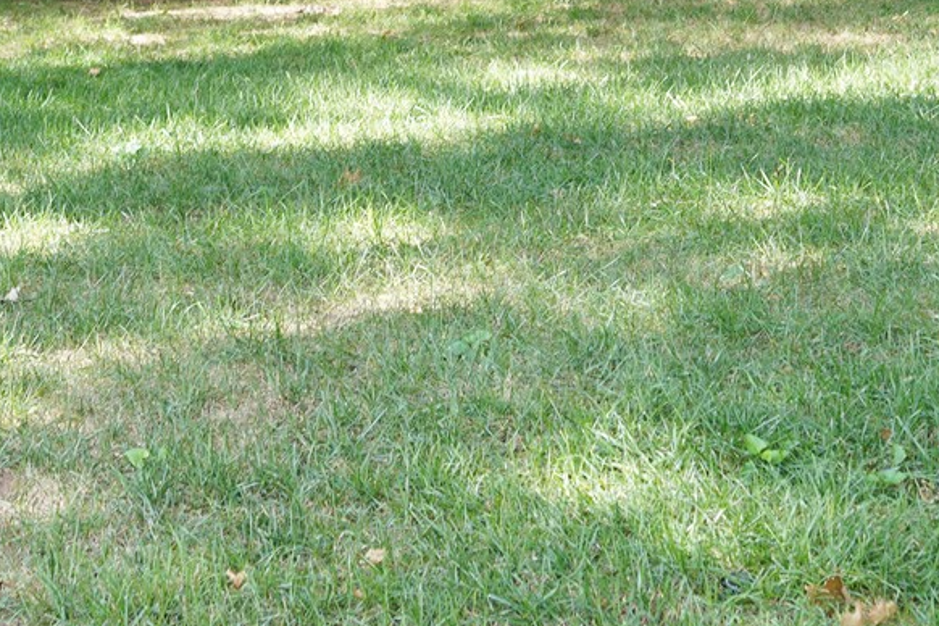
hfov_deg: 18.6
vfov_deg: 11.8
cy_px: -366
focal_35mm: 110
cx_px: 421
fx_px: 2869
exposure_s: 1/100
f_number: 4.5
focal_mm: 32
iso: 200
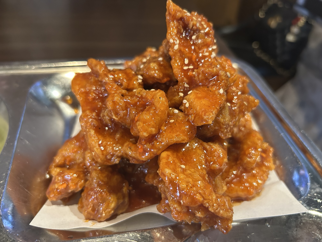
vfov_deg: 53.1
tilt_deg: -41.1
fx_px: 242
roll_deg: -4.3
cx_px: 161
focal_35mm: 26
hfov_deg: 67.3
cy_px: 121
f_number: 1.5
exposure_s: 1/50
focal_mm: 5.7
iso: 400
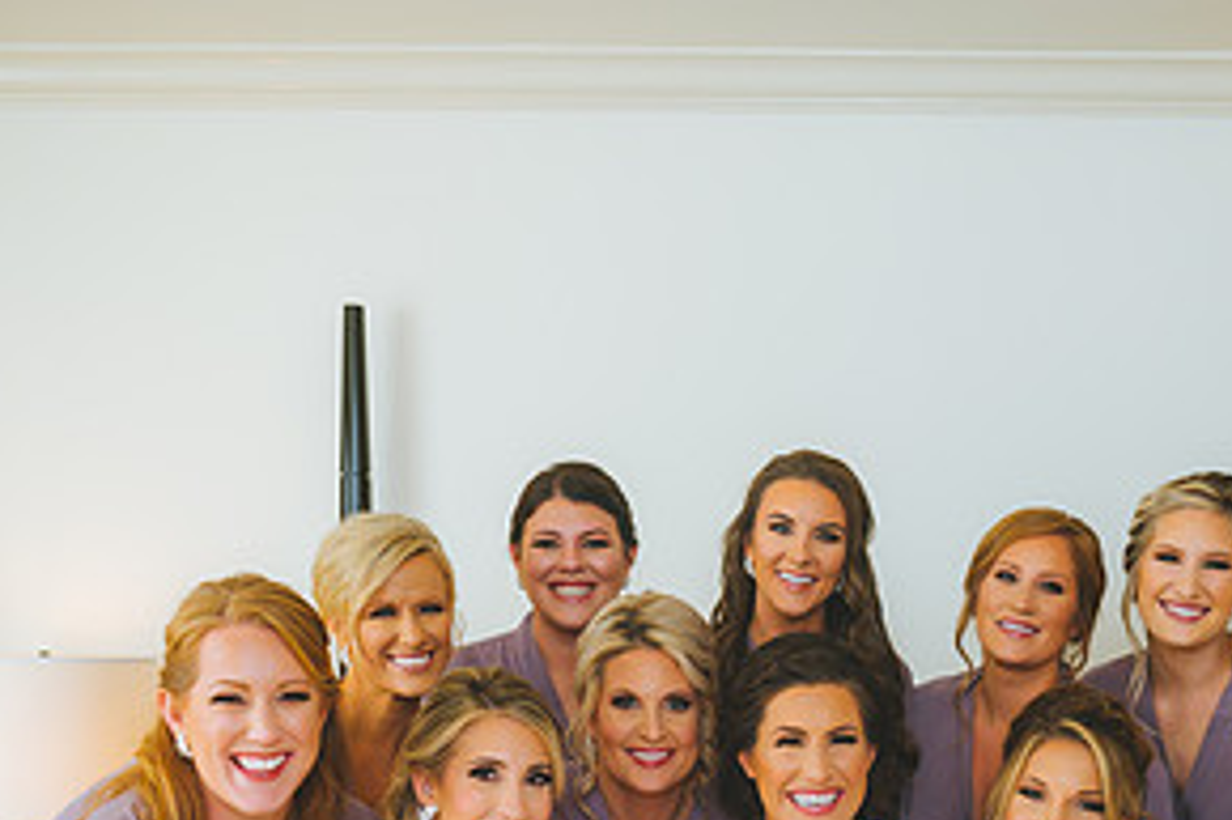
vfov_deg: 23.3
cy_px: 782
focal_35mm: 56
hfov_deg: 35.2
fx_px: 1915
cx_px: 854
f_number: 2.8
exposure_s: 1/250
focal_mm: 28
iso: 400
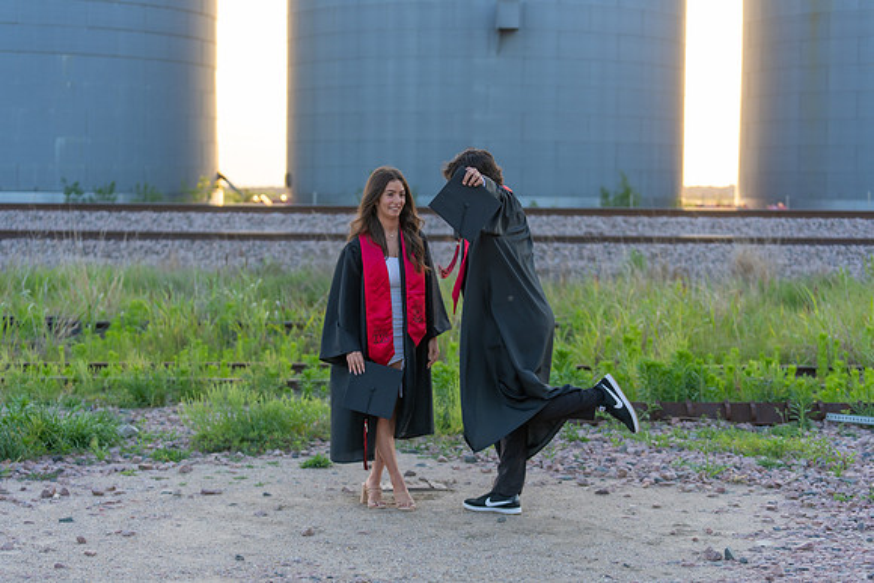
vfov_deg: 19.5
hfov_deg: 28.8
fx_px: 1700
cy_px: 292
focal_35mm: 70
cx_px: 437
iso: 160
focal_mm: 70
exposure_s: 1/320
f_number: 2.8
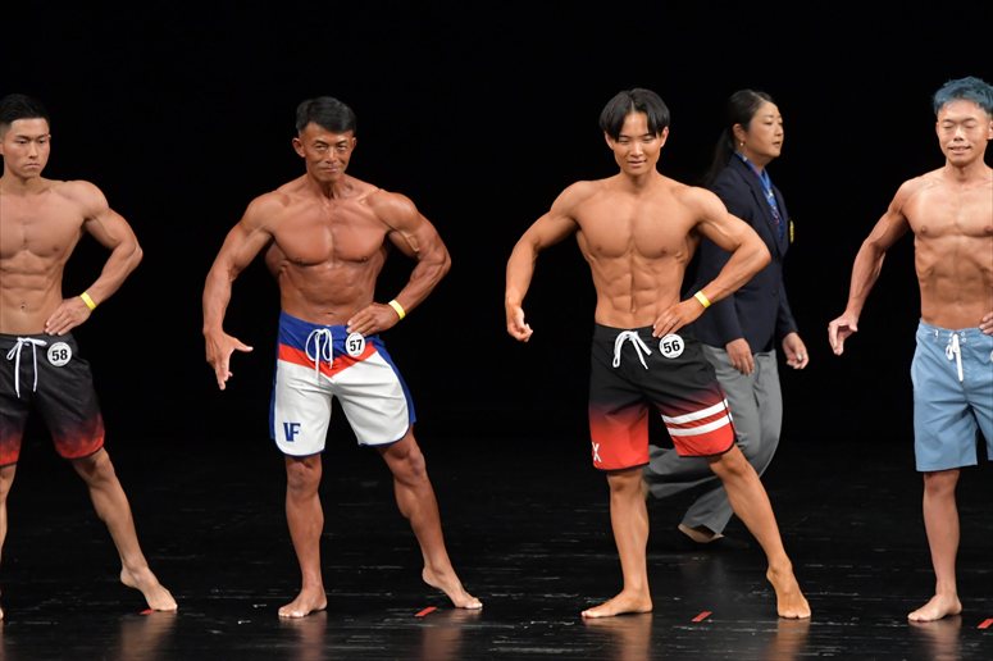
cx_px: 496
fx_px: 7444
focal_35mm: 270
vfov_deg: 5.1
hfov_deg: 7.6
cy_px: 330
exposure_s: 1/400
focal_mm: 180
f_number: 5.6
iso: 3200
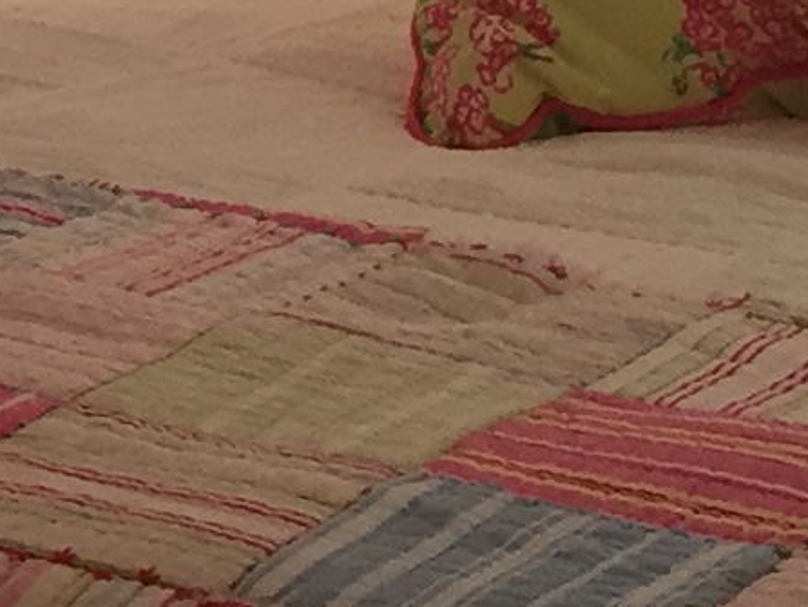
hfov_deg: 9.1
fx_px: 4951
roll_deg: -0.9
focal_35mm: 212
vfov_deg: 6.9
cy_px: -283
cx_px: -402
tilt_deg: -7.2
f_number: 2.2
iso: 50
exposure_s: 1/33
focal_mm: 4.15
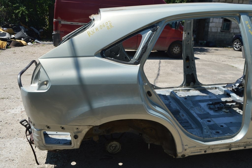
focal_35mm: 33
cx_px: 126
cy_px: 84
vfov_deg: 39.9
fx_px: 231
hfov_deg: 57.3
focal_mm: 22
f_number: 8
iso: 100
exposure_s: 1/250
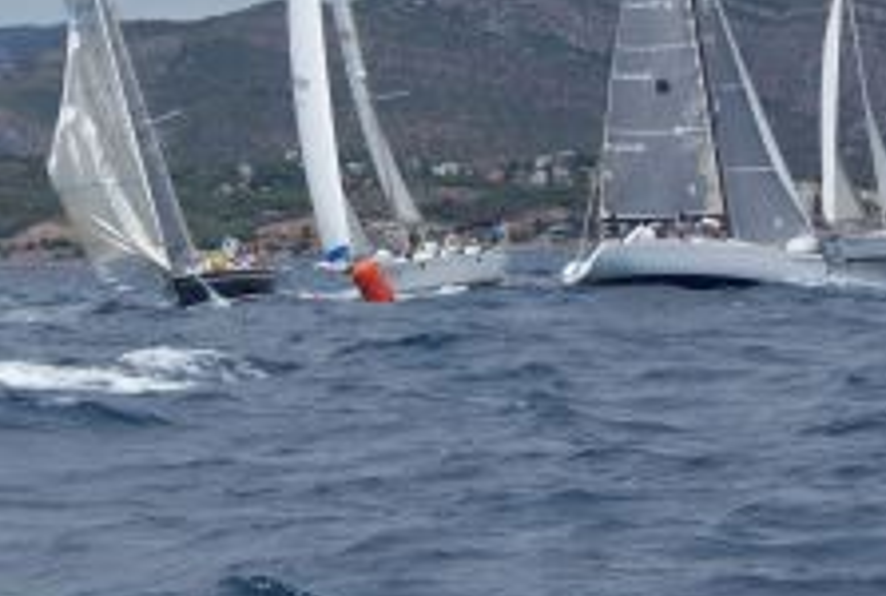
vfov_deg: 7.3
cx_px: 282
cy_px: 135
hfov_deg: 10.9
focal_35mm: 188
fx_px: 4639
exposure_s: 1/400
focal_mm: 70
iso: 100
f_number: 9
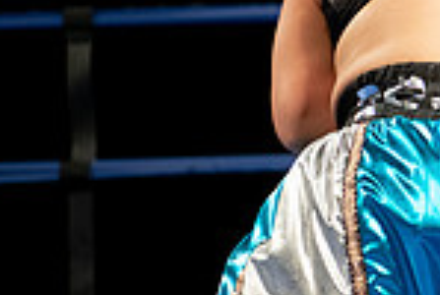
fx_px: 3490
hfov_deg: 7.0
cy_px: 66
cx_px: 812
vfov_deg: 4.8
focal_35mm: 285
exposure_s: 1/1250
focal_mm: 70
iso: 1600
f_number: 2.8
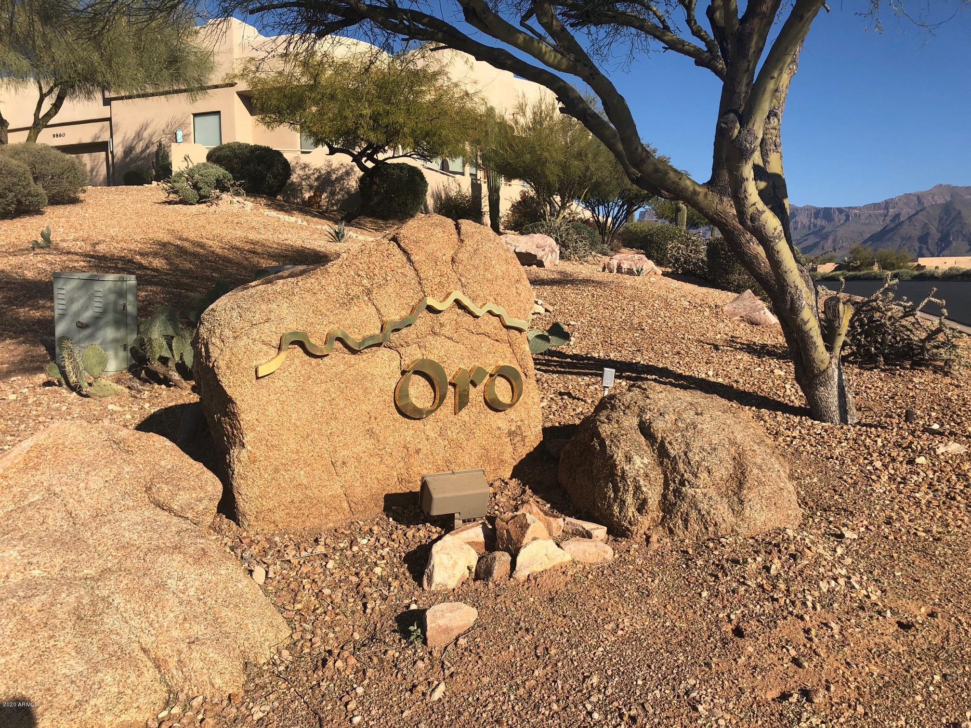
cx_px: 486
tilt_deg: -4.6
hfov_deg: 63.4
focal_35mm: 28
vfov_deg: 49.7
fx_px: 785
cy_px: 364
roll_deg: +1.1
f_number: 1.8
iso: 20
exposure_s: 1/2404
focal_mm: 3.99
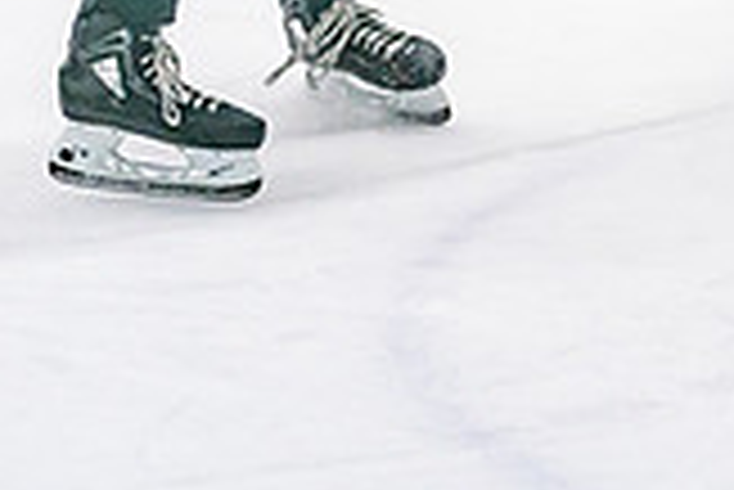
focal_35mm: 270
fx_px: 5510
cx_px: 971
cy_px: -397
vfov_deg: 5.0
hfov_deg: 7.5
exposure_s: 1/1250
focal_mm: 70
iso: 3200
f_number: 2.8
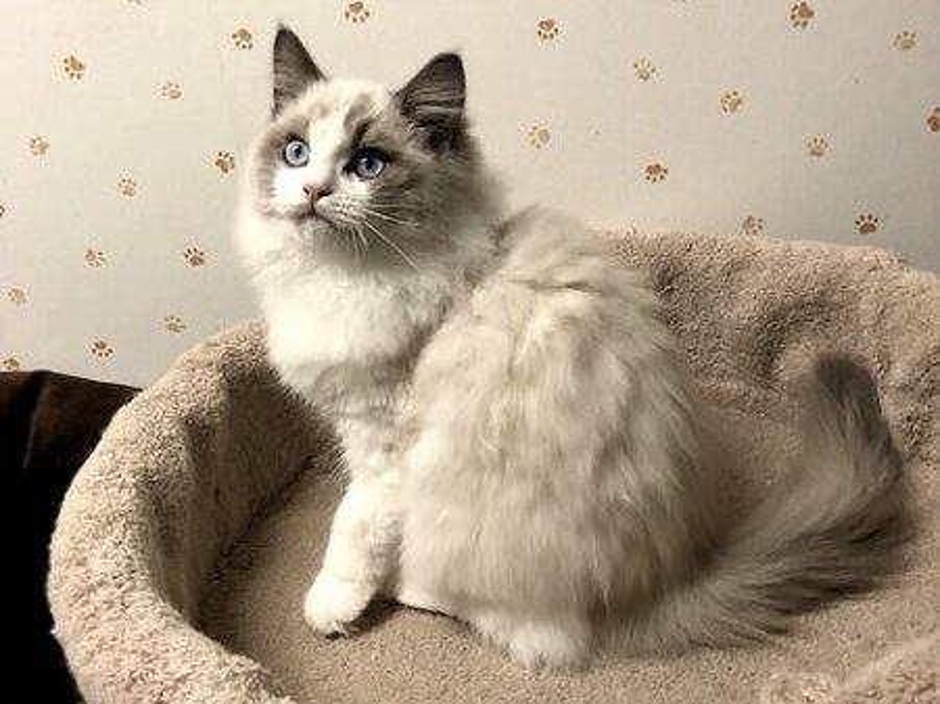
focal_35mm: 28
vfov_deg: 49.7
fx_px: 760
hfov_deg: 63.5
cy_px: 352
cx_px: 470
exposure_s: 1/15
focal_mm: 3.99
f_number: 1.8
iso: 50
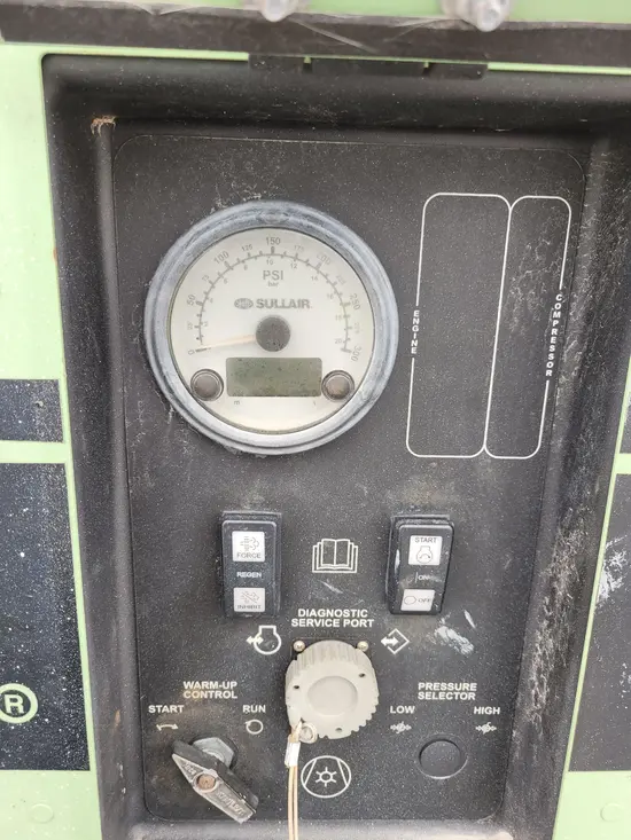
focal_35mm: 26
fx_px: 632
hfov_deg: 53.1
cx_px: 316
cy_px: 420
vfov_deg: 67.3
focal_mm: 5.4
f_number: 1.8
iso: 50
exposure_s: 1/120
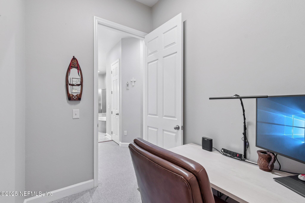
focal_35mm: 15
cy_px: 102
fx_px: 127
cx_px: 152
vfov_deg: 77.3
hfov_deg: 100.4
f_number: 9
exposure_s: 1/4
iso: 400
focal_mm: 10
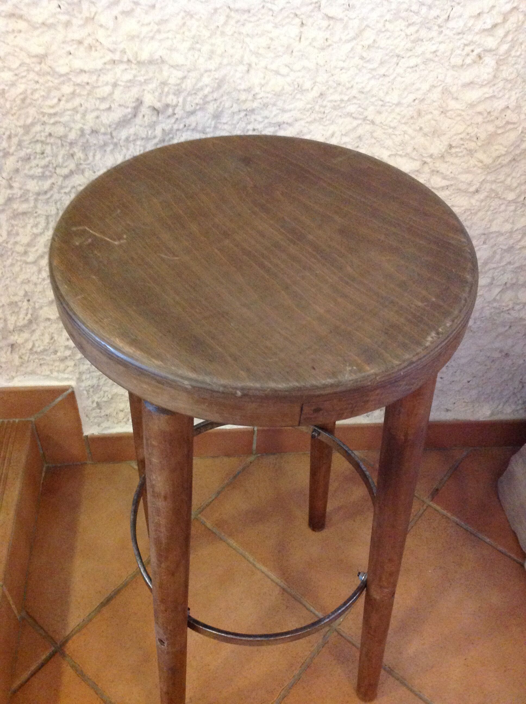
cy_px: 352
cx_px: 263
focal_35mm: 35
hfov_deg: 40.6
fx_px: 711
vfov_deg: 52.7
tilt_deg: -45.4
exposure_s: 1/15
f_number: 2.4
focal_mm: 4.28
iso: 500
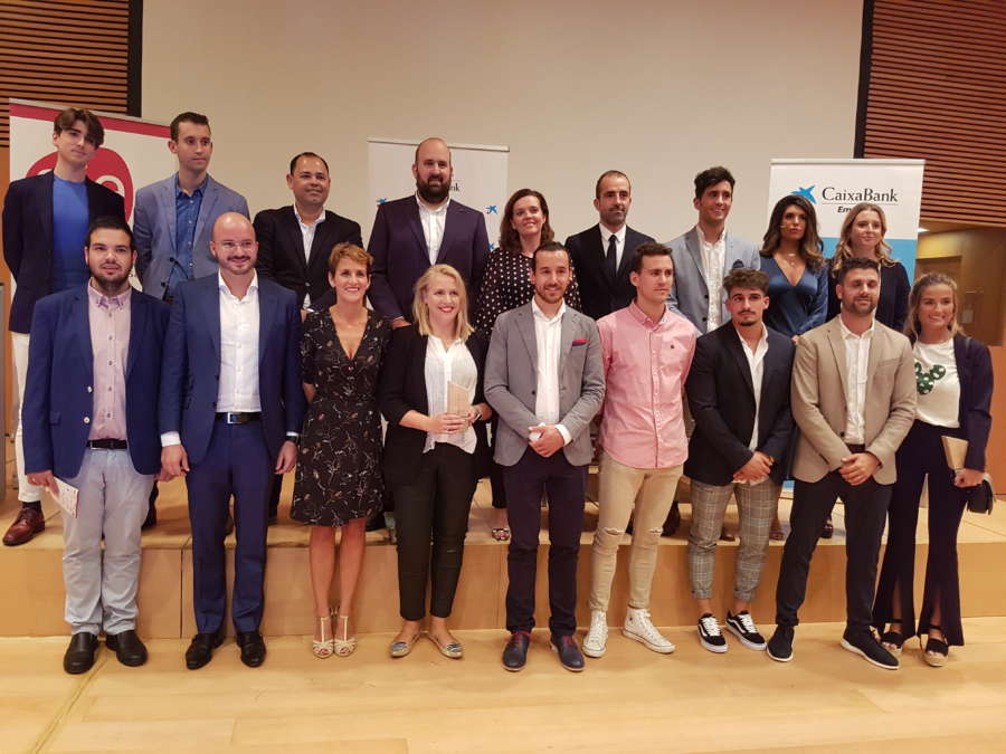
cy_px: 377
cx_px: 503
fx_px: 756
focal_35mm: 26
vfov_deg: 53.1
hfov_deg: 67.3
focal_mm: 4.2
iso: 200
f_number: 1.7
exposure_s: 1/16
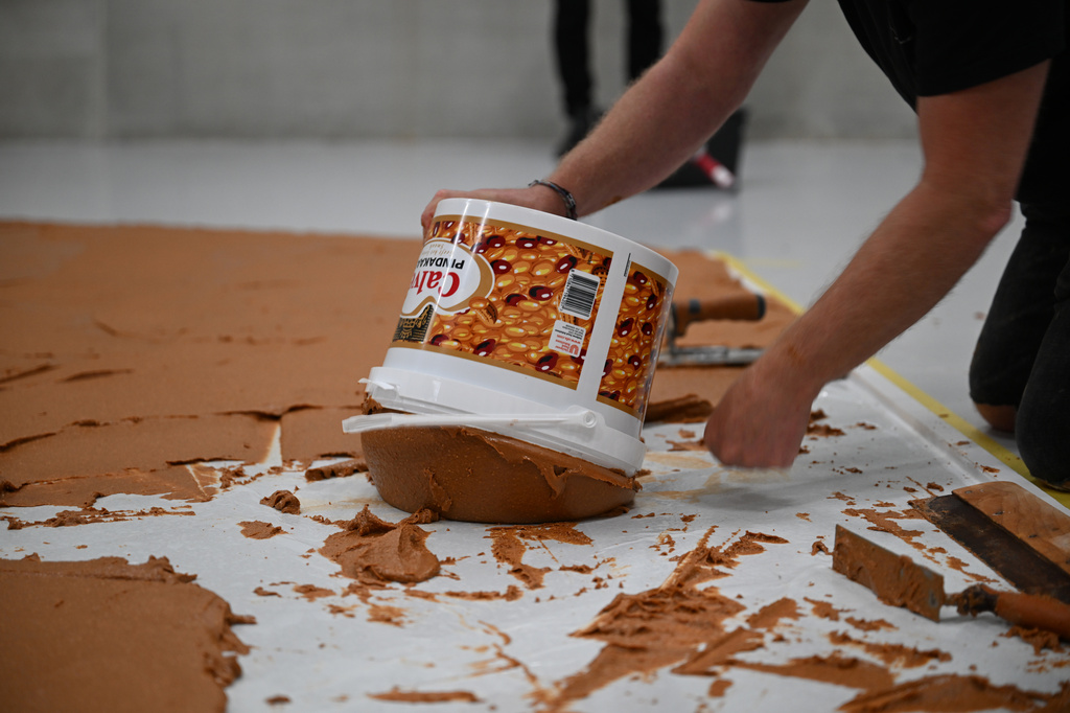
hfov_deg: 28.9
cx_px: 535
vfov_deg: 19.4
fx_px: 2080
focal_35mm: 70
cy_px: 356
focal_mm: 70
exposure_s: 1/60
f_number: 2.8
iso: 800
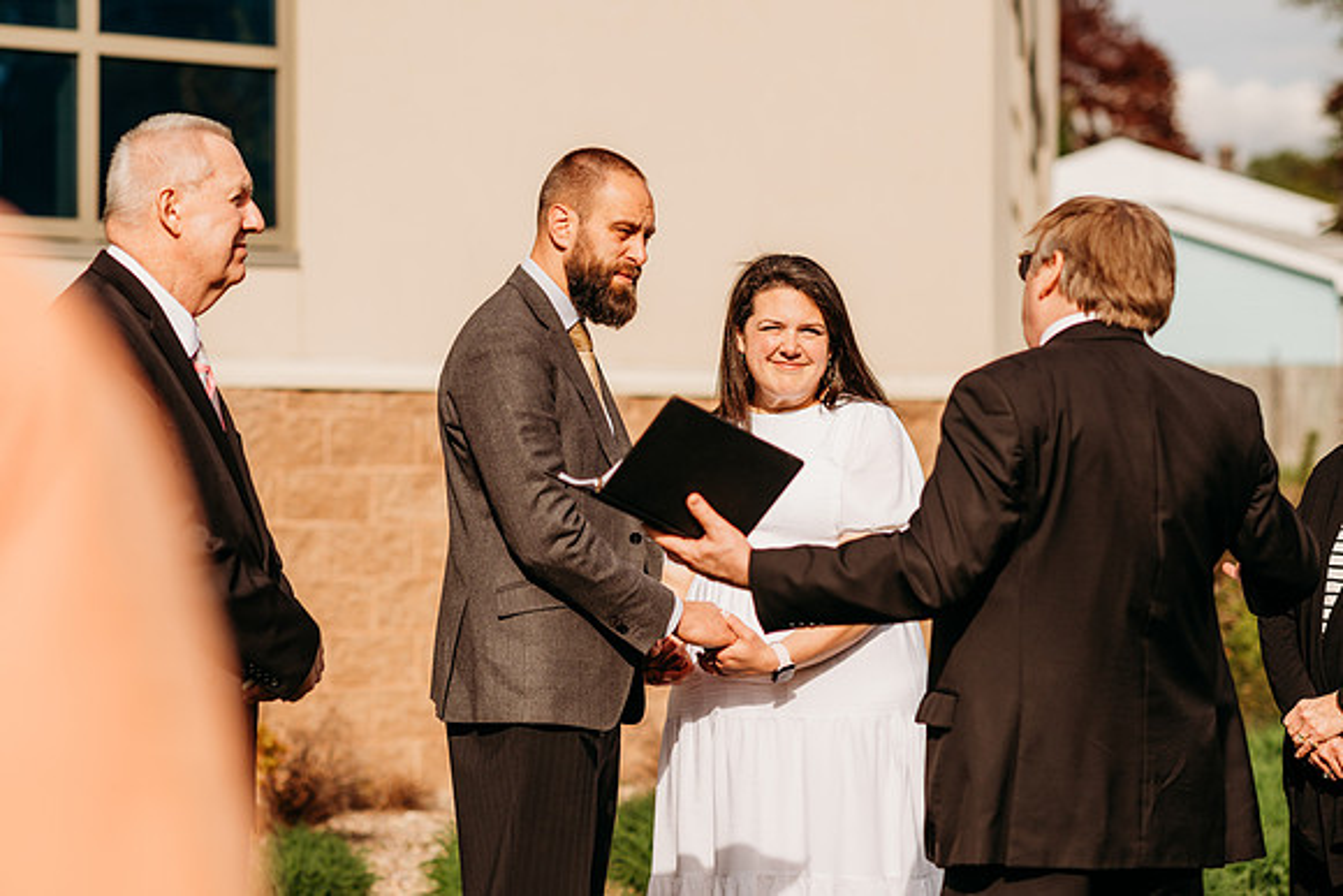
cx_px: 588
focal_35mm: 96
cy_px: 448
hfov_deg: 21.3
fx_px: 3565
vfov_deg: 14.3
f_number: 2.8
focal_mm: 85
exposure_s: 1/4000
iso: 125
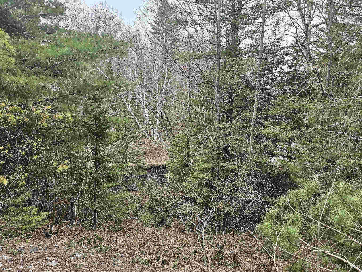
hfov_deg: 73.9
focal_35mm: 23
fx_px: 241
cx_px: 181
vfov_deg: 58.9
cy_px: 136
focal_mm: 6.3
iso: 16
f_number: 1.7
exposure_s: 1/182
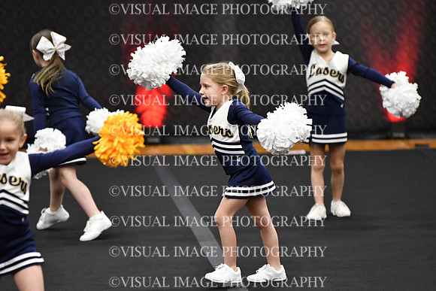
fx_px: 3634
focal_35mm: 300
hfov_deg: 6.9
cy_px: 146
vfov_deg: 4.6
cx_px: 218
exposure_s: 1/800
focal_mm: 200
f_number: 2.8
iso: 5000
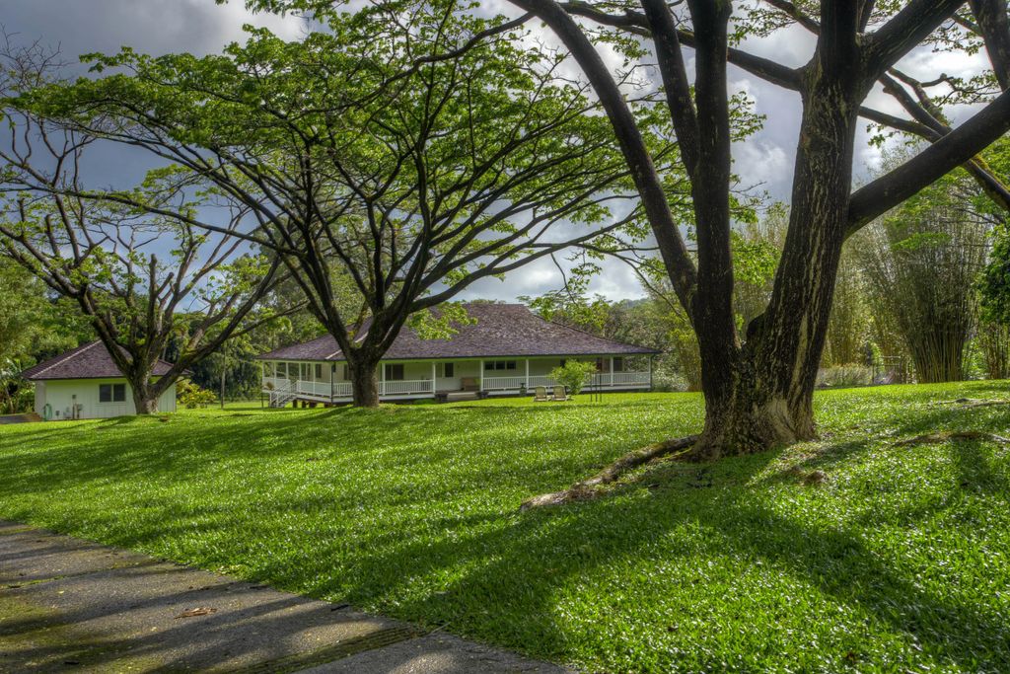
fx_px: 982
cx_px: 505
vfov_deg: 37.9
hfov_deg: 54.4
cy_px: 337
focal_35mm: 35
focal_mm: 35
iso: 100
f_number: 8
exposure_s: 1/25
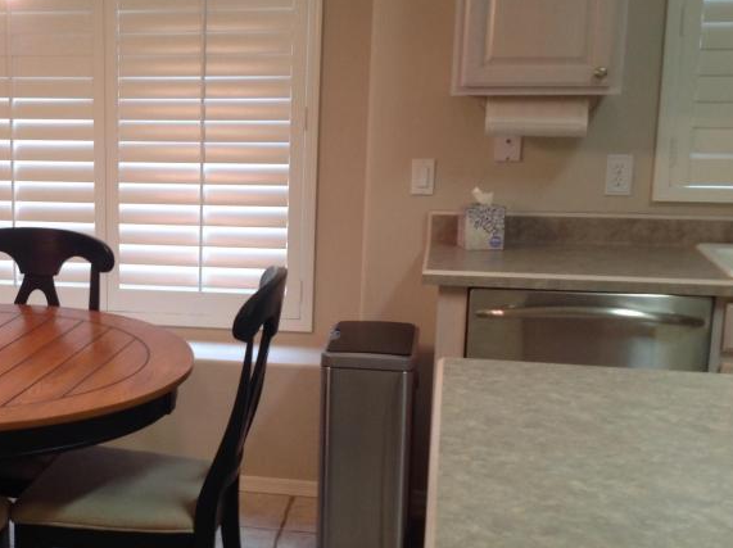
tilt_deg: -13.2
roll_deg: +0.1
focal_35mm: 63
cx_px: 137
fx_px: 1333
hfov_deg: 30.0
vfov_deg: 23.2
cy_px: 343
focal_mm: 4.28
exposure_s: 1/15
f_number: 2.4
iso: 64
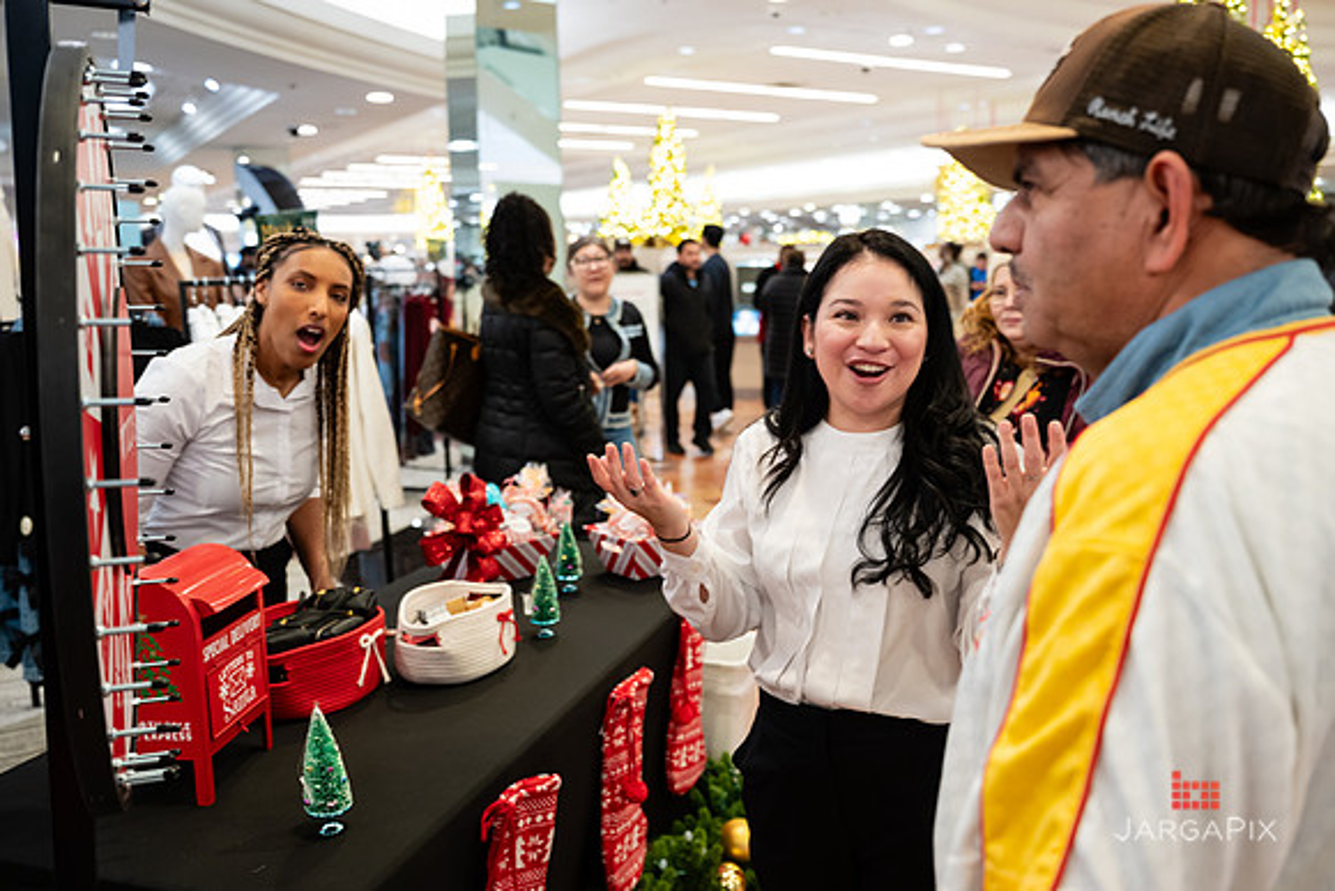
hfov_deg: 60.8
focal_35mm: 31
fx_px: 1138
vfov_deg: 42.7
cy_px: 446
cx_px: 668
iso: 1000
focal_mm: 30
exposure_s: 1/125
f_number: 3.2
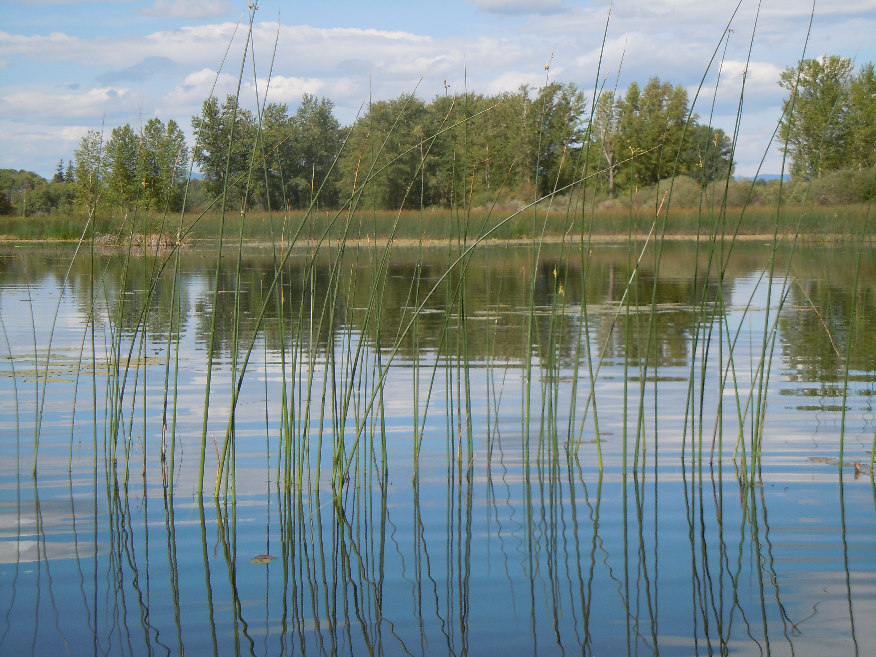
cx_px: 438
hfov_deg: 25.3
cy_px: 328
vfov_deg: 19.1
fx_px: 1949
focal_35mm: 77
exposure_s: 1/640
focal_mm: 13.9
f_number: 4.3
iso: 100
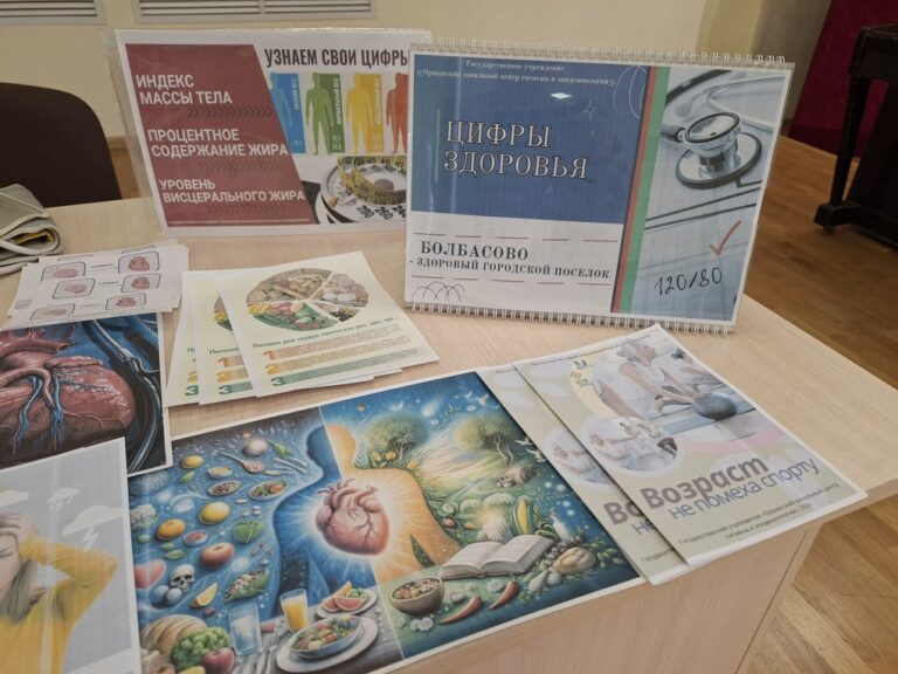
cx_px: 449
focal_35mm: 23
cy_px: 337
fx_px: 597
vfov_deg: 58.9
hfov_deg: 73.9
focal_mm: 5.54
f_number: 1.8
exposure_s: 1/100
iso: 125
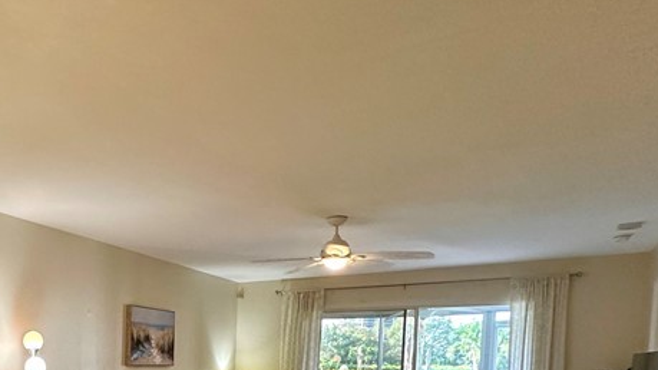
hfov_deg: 51.4
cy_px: 403
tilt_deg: -3.7
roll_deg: -0.9
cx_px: 69
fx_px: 593
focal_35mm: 34
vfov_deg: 31.0
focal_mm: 2.22
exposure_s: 1/120
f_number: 2.2
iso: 250
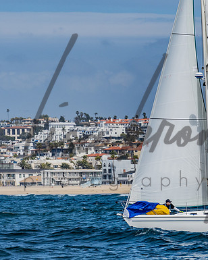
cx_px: 152
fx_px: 2893
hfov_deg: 4.1
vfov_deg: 5.1
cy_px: 123
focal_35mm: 376
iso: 200
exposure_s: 1/2500
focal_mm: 180
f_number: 6.3
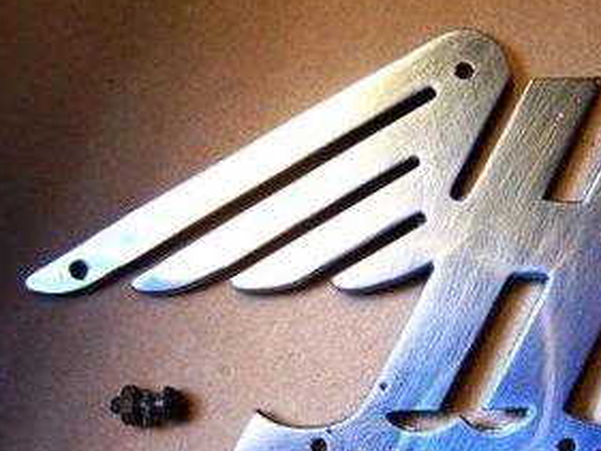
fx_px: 938
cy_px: 278
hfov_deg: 35.5
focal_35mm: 54
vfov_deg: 27.0
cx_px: 342
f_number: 2.8
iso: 80
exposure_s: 1/60
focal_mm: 6.3
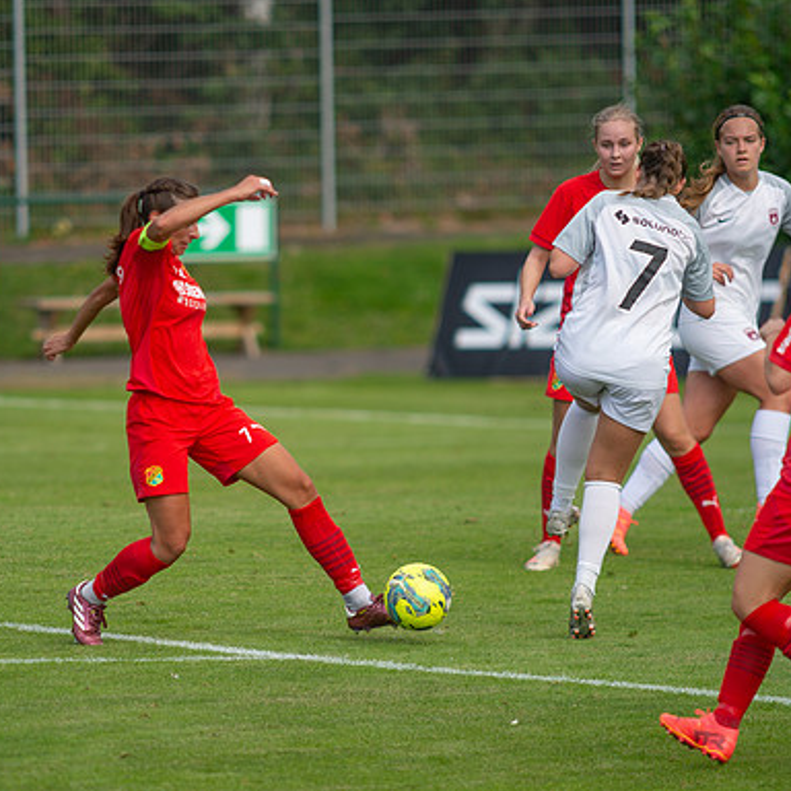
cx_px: 222
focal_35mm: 539
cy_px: 396
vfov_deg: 3.3
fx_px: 13935
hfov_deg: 3.3
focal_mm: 420
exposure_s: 1/1250
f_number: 4
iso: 220
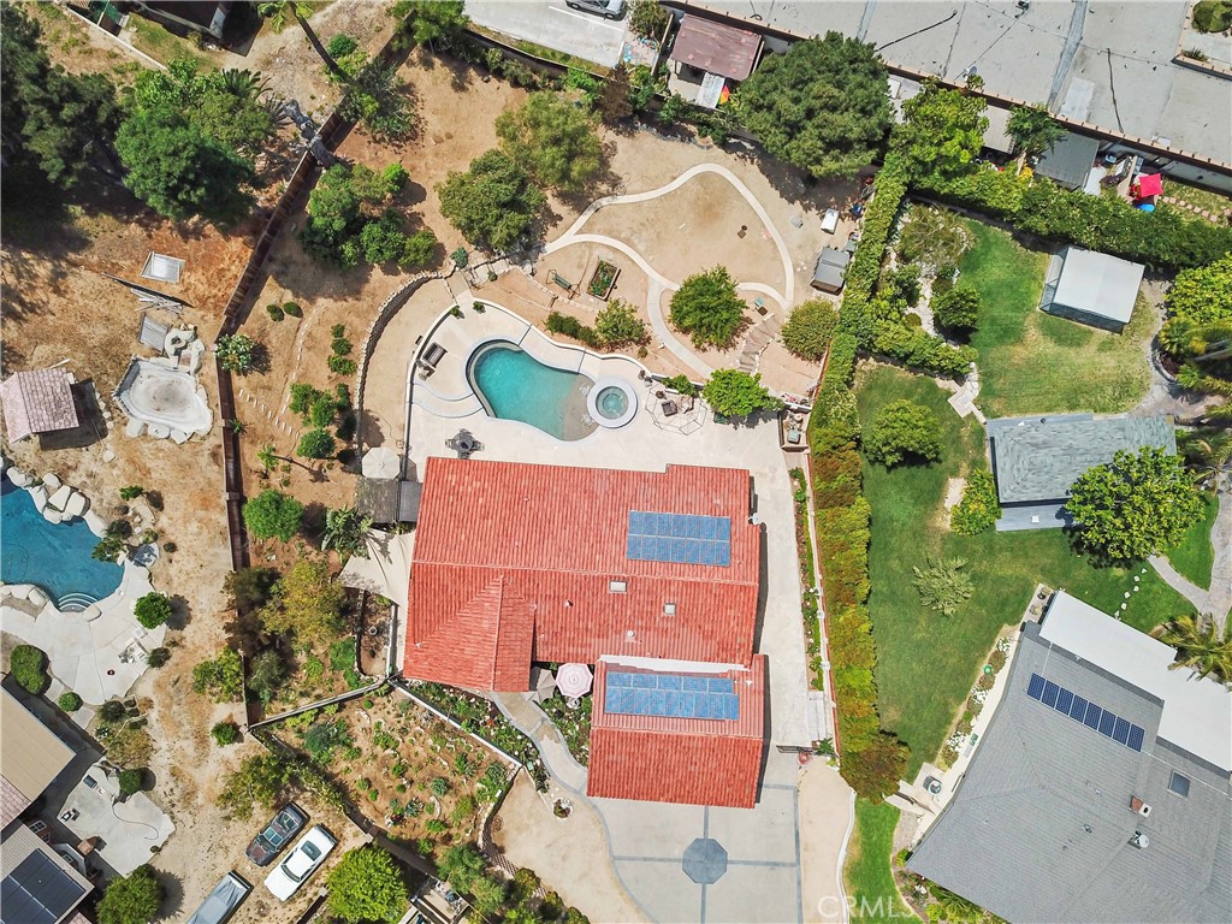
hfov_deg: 67.3
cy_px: 462
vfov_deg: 53.1
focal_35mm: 26
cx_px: 616
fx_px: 925
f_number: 2.2
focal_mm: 4.73
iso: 100
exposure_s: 1/2000
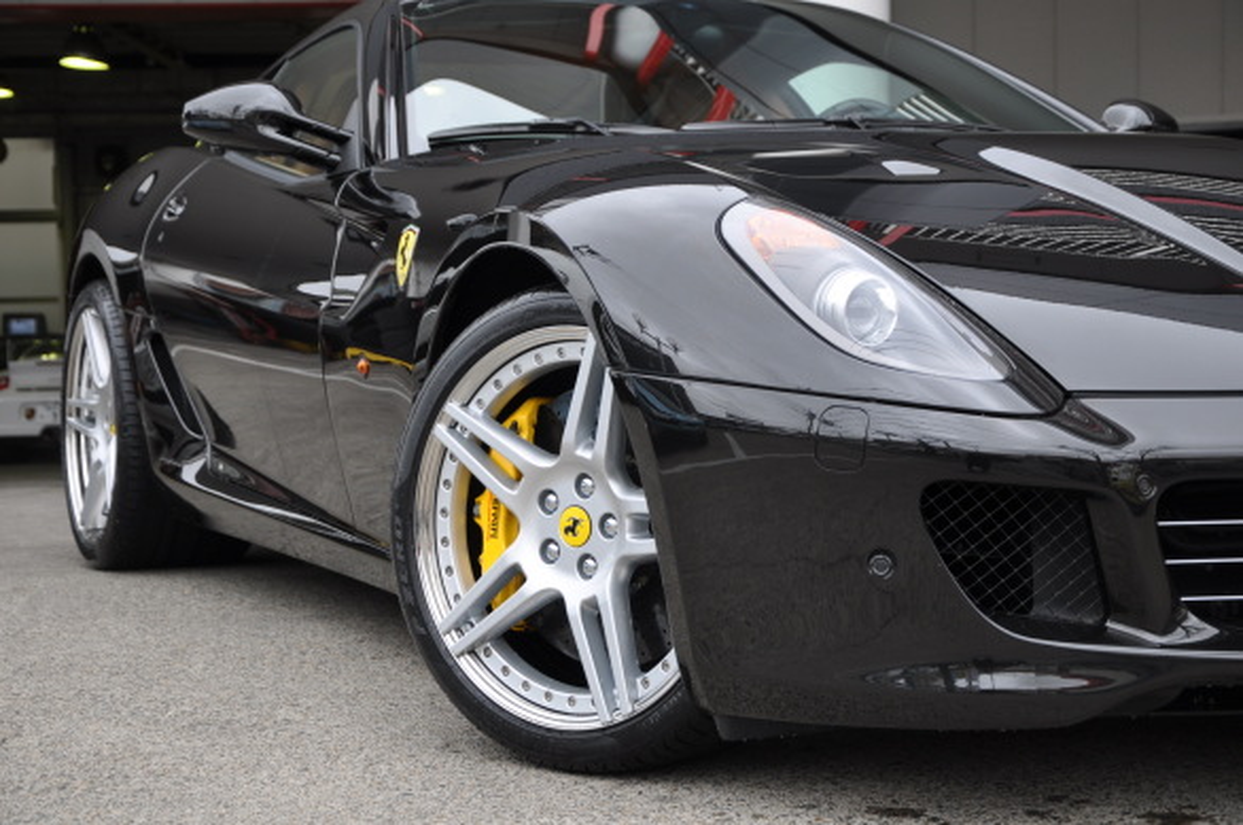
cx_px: 622
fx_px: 2483
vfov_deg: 18.9
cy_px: 412
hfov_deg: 28.1
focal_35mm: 72
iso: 200
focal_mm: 48
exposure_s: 1/100
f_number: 4.8
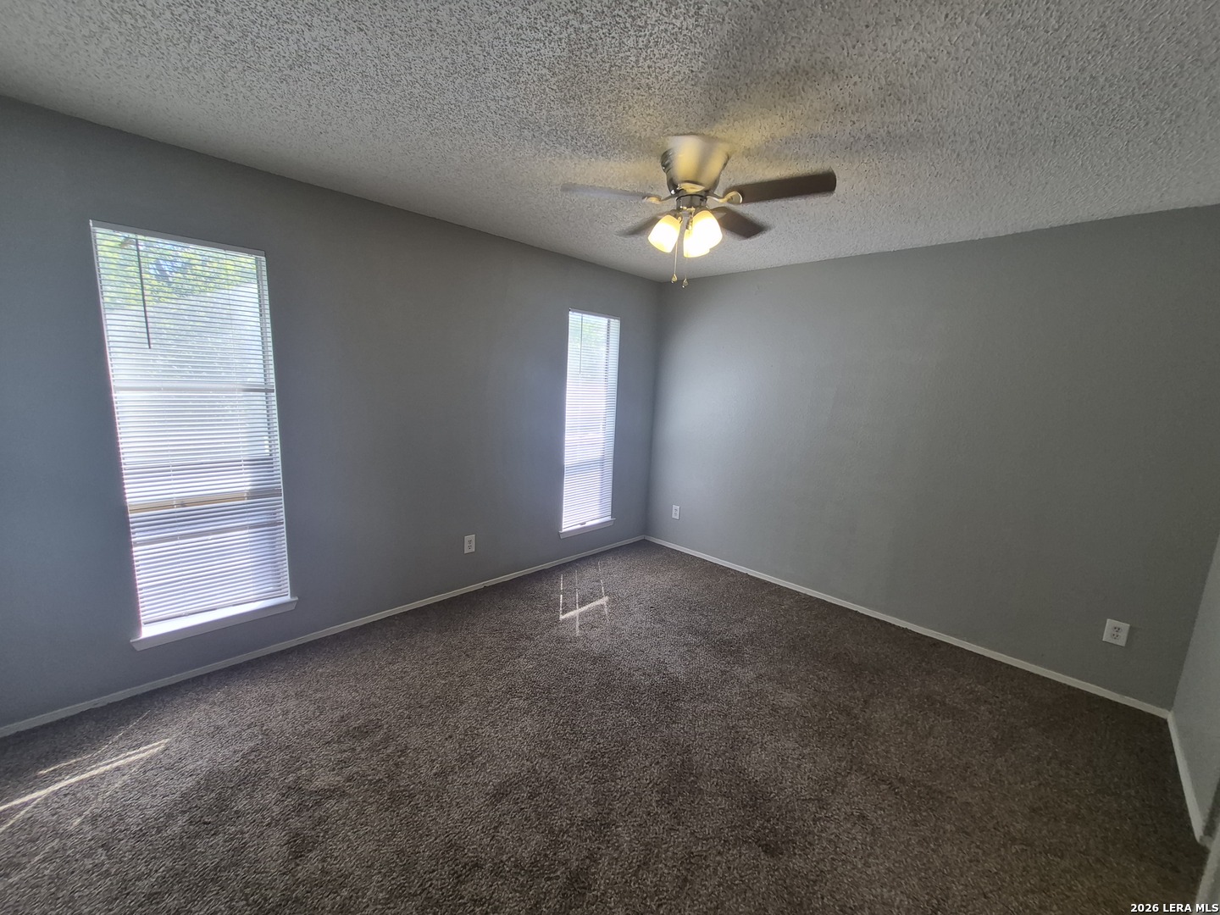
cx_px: 610
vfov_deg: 89.9
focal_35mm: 13
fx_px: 458
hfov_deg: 106.2
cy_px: 458
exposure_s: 1/120
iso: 64
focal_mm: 1.74
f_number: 2.2
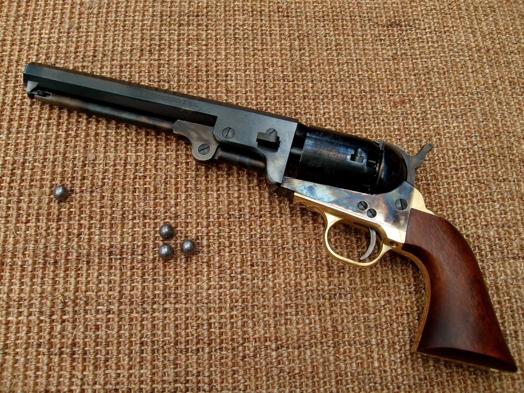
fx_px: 530
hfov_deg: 52.6
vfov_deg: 40.7
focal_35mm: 35
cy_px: 196
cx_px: 262
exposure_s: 1/90
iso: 100
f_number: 2.8
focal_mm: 5.8
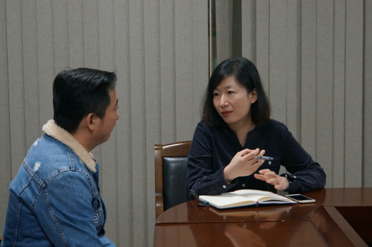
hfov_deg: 23.4
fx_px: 898
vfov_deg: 15.7
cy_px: 124
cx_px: 186
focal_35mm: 87
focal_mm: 58
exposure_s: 1/60
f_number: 5.6
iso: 3200
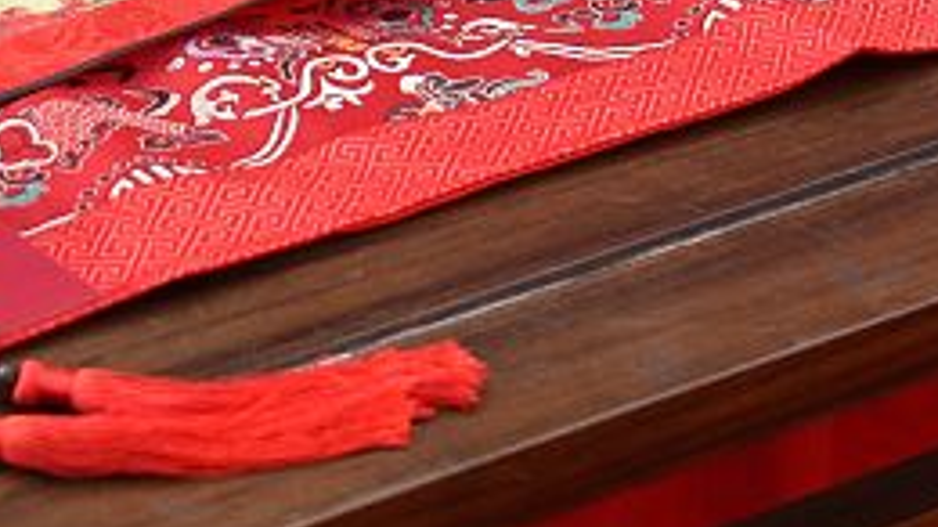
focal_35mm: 184
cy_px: -513
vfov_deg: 6.4
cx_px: 141
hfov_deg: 11.6
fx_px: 4575
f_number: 4.5
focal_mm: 38
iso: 1250
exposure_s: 1/2500
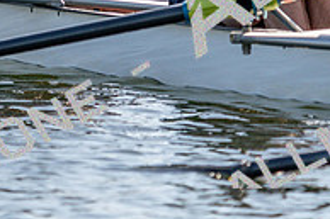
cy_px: -103
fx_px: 5486
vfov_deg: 2.3
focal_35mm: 599
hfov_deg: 3.4
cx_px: 41
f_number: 5.6
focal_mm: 200
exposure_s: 1/2000
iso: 400
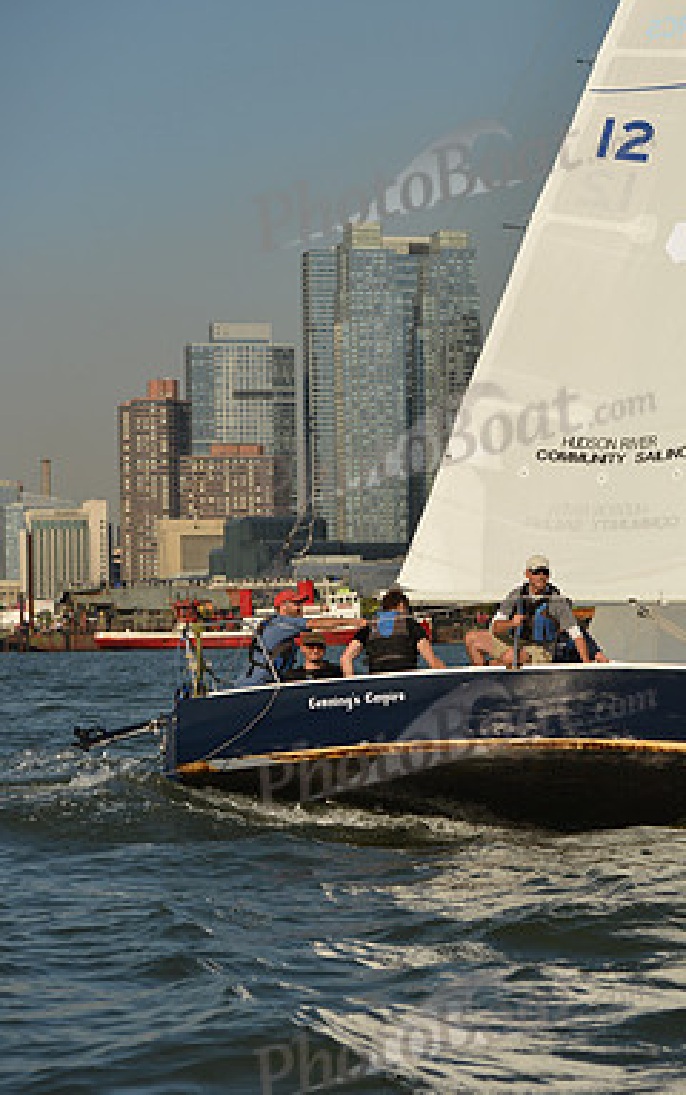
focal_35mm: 108
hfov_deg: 11.9
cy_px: 550
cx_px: 806
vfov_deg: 19.3
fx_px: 3225
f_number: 6.3
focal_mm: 70
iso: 320
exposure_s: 1/1250
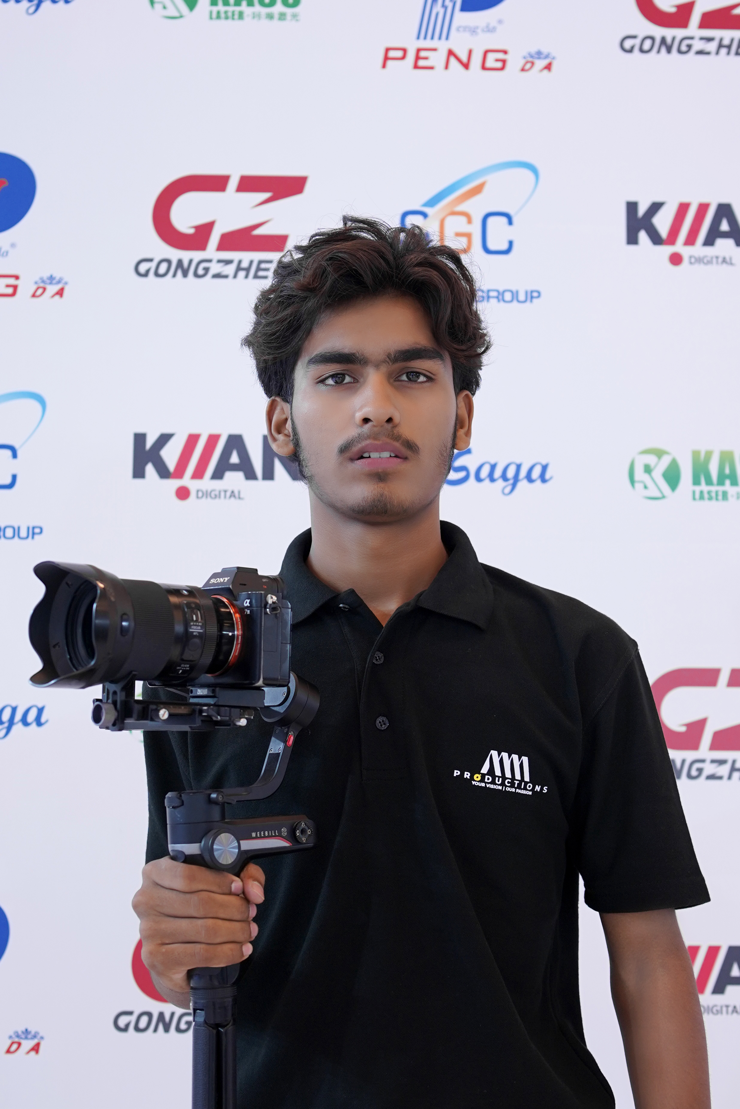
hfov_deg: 26.0
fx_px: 1603
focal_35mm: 52
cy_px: 554
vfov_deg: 38.2
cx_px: 370
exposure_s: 1/125
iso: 500
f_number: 2.8
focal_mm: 35
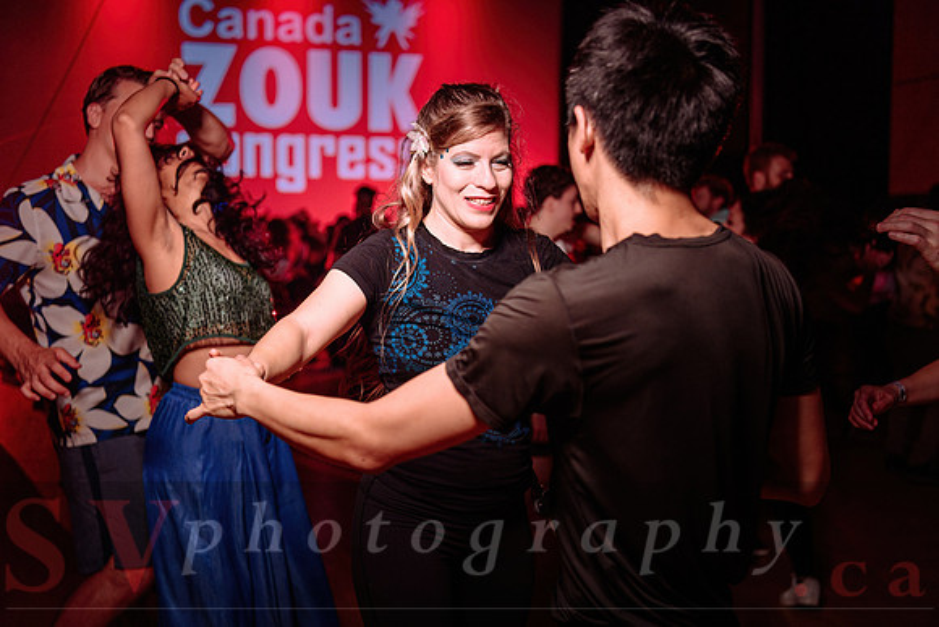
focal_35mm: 46
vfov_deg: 29.3
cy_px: 314
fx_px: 1200
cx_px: 470
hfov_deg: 42.7
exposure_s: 1/160
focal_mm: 46
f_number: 3.2
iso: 1000
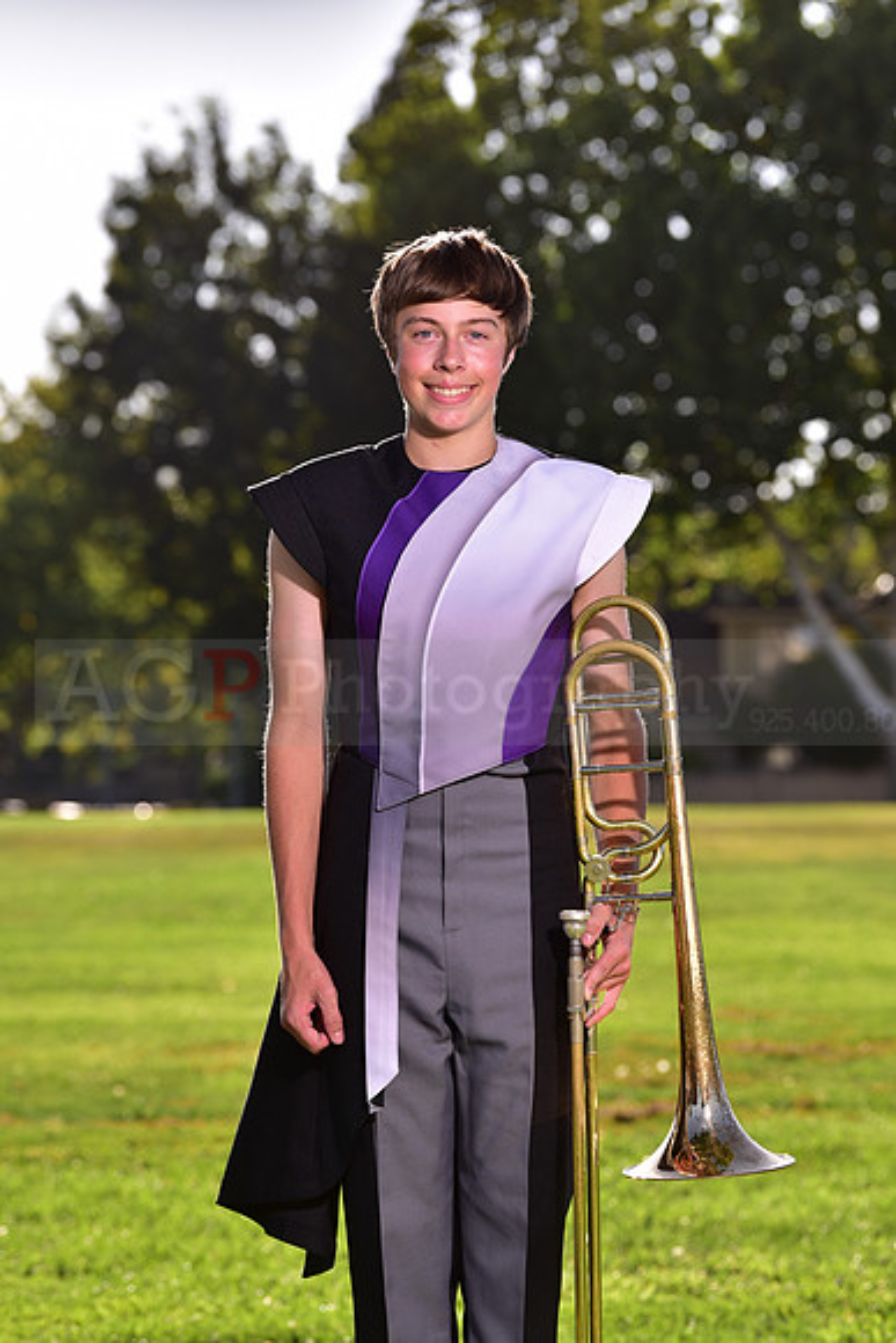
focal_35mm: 135
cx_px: 448
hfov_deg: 10.2
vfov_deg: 15.2
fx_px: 5037
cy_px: 672
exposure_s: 1/250
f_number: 5.6
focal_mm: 135
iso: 80
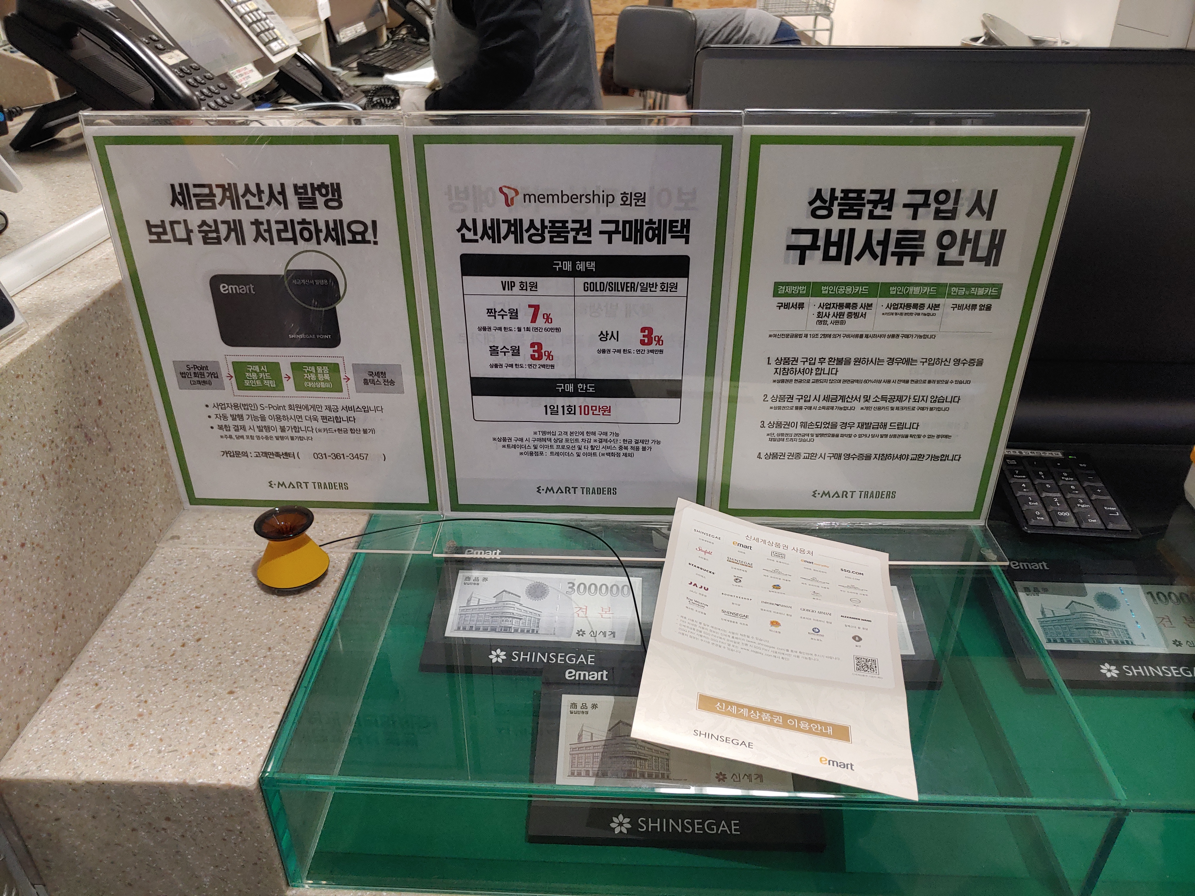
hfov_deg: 69.4
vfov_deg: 54.9
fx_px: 863
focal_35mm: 25
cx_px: 598
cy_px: 448
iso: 150
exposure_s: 1/120
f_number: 1.5
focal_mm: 4.23
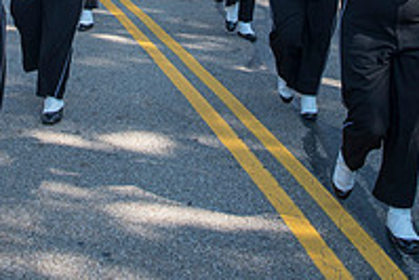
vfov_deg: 18.0
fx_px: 815
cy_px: -104
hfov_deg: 28.8
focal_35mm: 70
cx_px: 173
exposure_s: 1/500
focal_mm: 24
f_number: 5.6
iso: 200
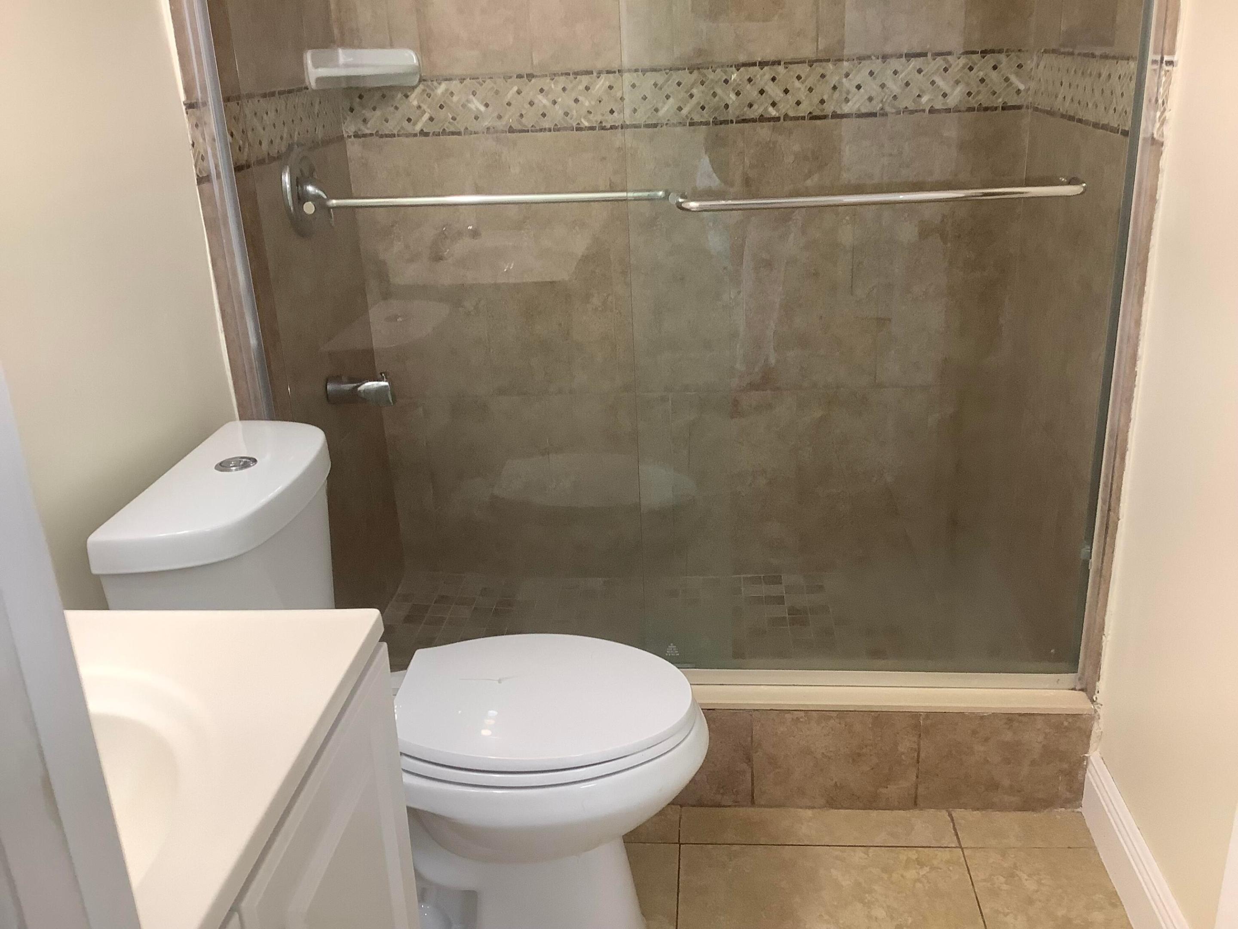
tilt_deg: -21.5
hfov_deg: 58.4
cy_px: 464
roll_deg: +1.5
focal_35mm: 31
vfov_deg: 45.4
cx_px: 619
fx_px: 1109
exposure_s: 1/50
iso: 100
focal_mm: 3.3
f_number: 2.4
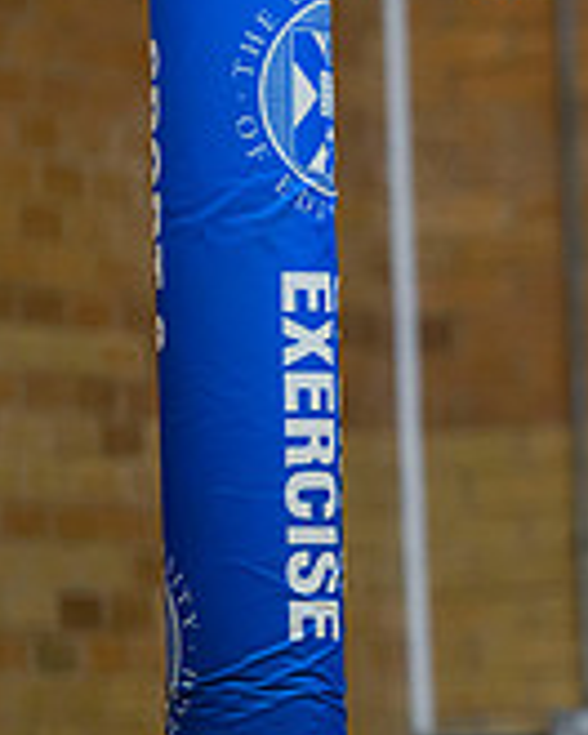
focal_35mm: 576
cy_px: 472
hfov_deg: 2.7
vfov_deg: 3.4
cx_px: 1187
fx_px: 12530
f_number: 2.8
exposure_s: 1/1000
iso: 5000
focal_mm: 150
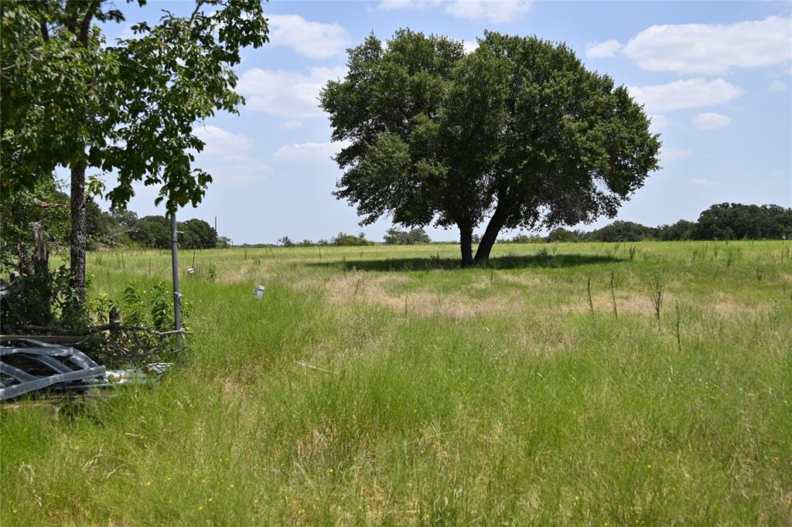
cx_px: 396
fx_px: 792
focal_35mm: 36
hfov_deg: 53.1
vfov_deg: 36.8
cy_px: 264
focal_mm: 24
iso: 100
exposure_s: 1/1000
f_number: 4
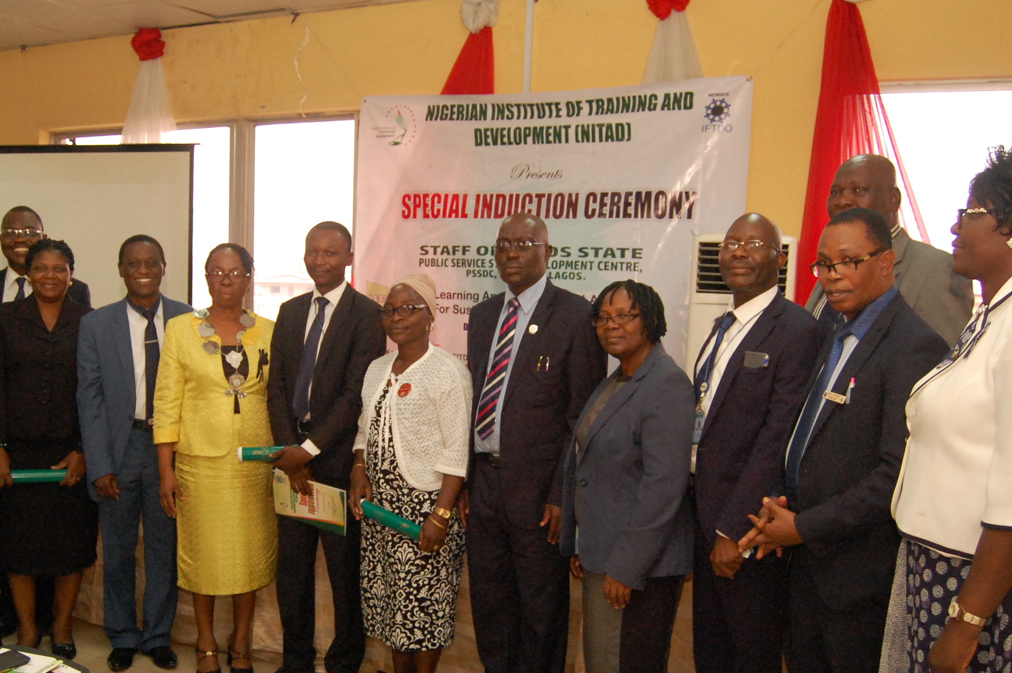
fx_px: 1039
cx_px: 441
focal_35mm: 37
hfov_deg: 51.8
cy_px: 409
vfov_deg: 35.7
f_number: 3.5
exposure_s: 1/125
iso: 1600
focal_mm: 18
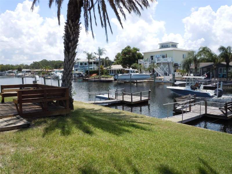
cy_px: 87
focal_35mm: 28
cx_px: 116
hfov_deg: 63.4
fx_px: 188
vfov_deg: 49.7
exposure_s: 1/640
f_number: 3.7
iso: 100
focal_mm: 5
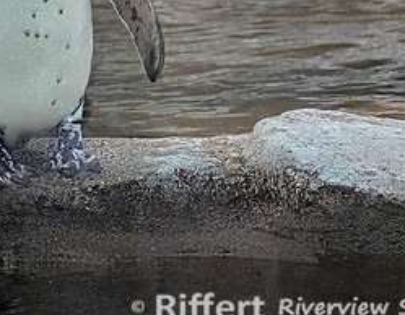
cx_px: 30
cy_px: -61
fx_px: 3180
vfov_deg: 5.7
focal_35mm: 268
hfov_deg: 7.3
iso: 900
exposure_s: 1/160
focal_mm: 70
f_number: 8
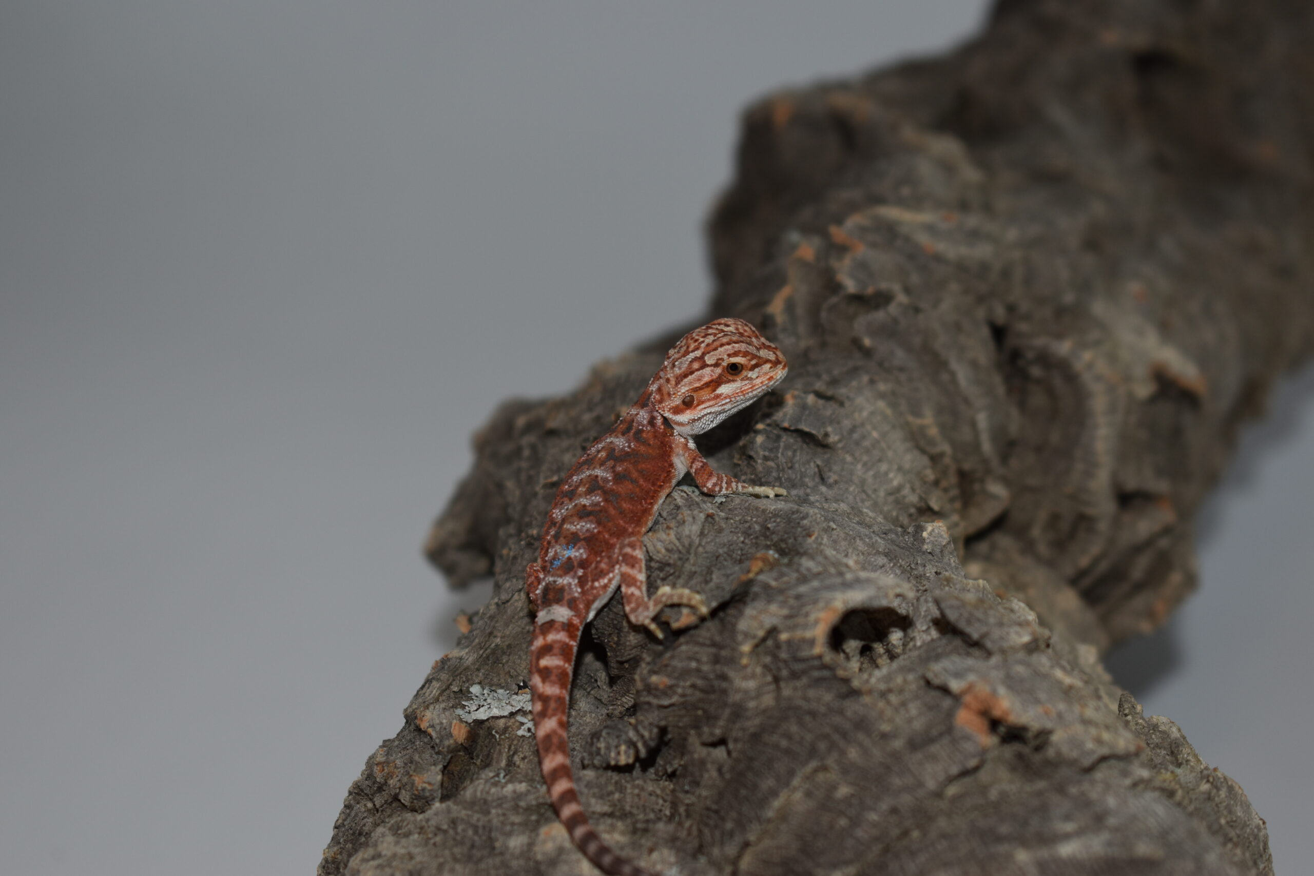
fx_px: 3011
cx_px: 657
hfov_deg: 24.6
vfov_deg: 16.6
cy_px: 438
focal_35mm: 82
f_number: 5.6
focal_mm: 55
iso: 200
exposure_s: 1/30
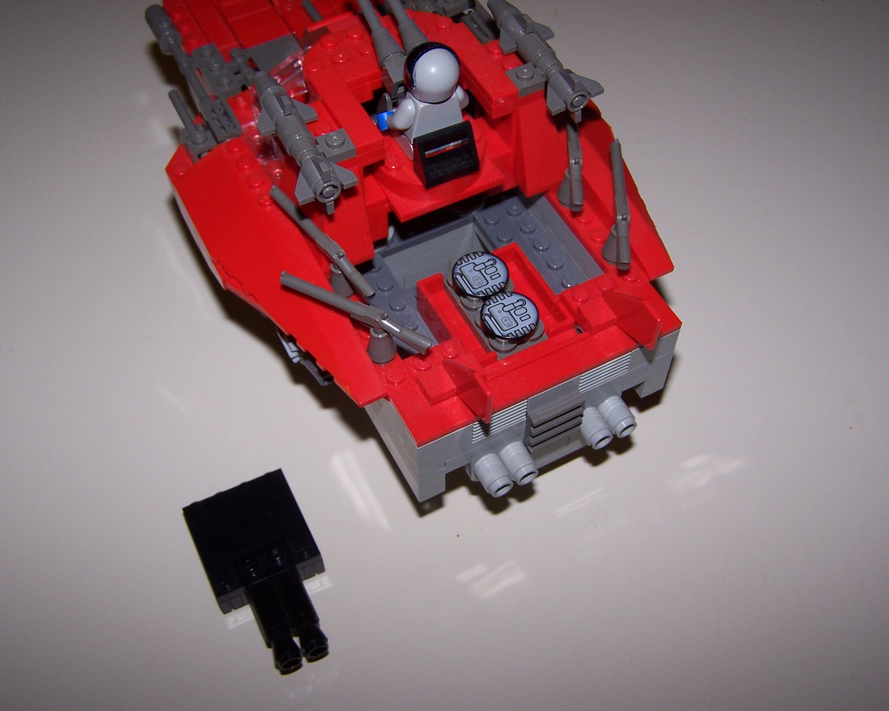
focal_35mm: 40
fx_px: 1052
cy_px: 359
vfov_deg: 37.3
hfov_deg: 45.8
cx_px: 442
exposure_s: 1/60
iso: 80
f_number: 2.8
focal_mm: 6.3
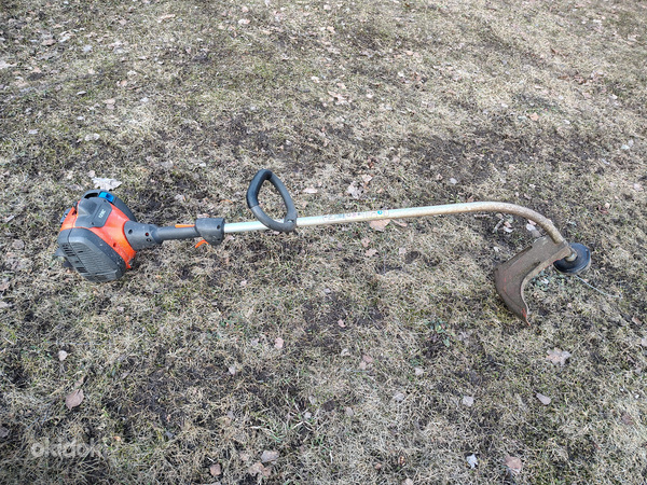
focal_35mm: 24
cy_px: 242
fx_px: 449
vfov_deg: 56.8
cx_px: 324
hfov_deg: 71.6
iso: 192
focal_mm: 5.56
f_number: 1.8
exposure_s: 1/100
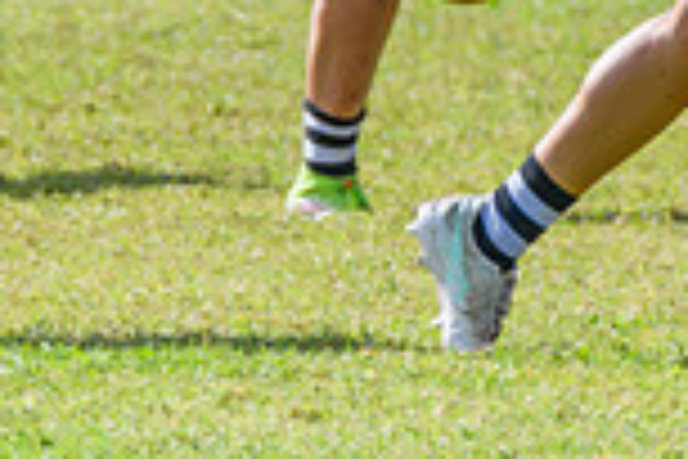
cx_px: 1147
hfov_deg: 0.9
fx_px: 43723
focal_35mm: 2288
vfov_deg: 0.6
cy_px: -320
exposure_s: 1/2000
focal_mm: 450
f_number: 6.3
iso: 800
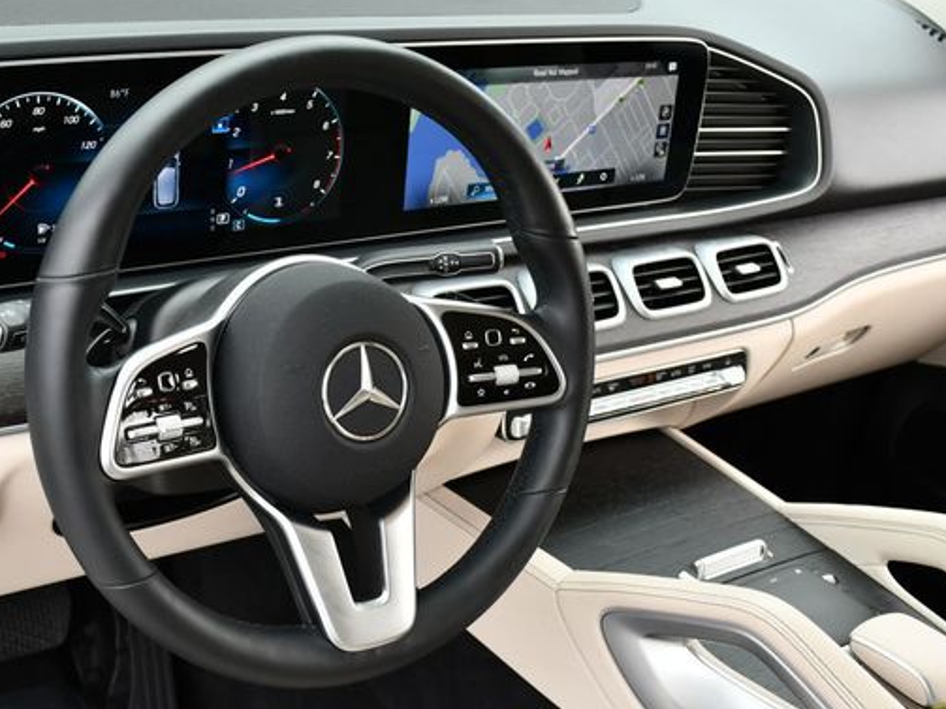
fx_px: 1339
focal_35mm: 49
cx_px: 355
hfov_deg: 38.7
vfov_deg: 29.6
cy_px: 391
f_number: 4.5
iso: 400
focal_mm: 20
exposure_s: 1/250
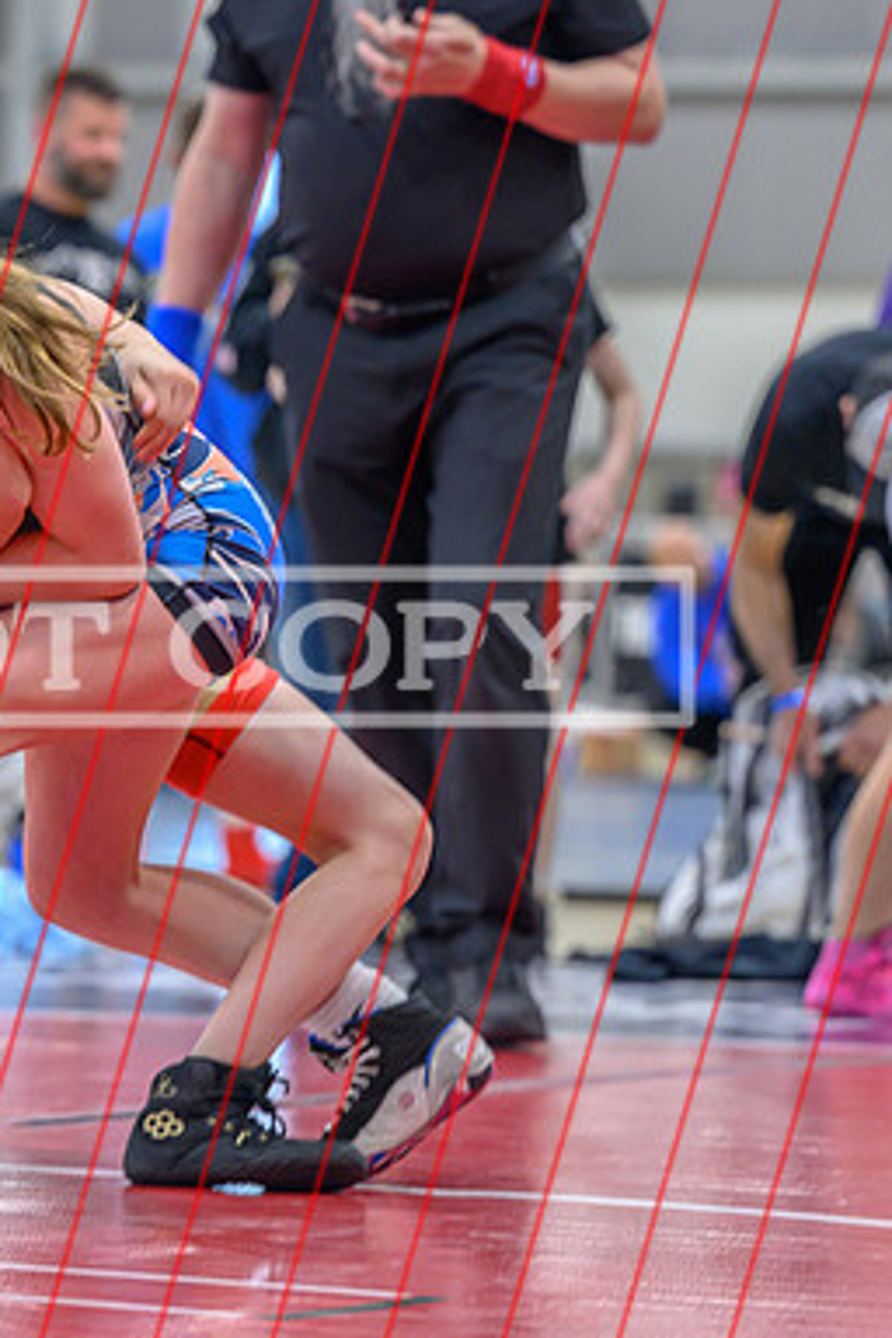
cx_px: 1
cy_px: 855
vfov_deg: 9.3
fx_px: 8213
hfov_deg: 6.2
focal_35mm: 221
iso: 900
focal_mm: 97
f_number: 2.8
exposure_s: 1/400
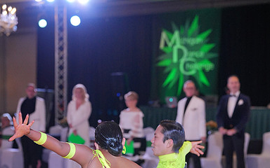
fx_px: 986
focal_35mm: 134
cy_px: 197
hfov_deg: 15.6
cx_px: 135
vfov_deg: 9.7
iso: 3200
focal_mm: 87
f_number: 3.5
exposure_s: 1/500
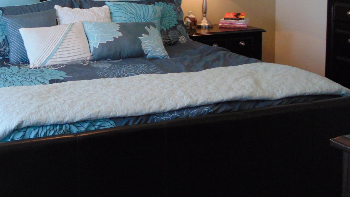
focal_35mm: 65
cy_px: 4
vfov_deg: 18.1
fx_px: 603
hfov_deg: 31.5
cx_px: 66
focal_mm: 5.4
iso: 200
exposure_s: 1/30
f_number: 3.1
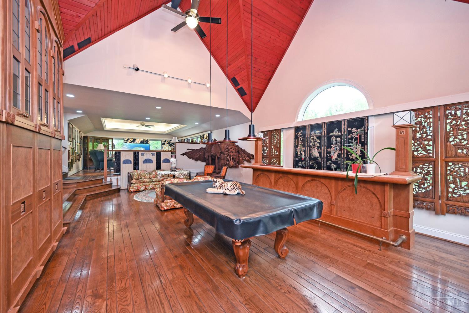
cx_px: 234
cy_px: 156
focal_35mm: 14
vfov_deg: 81.2
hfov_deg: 104.3
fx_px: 182
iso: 720
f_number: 4
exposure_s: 1/60
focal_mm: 14
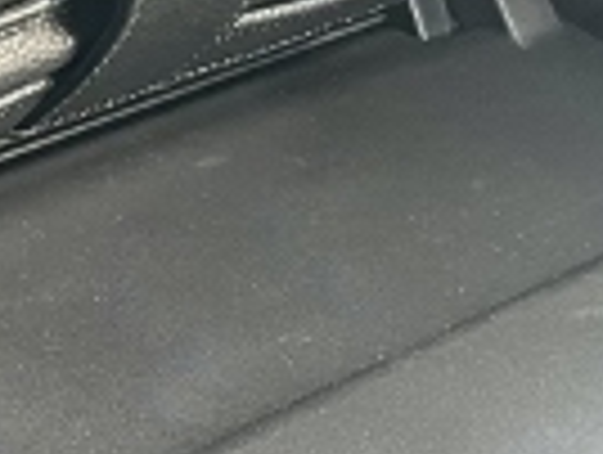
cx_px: 22
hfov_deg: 15.1
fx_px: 2234
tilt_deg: -35.2
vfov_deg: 11.4
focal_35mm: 128
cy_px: 551
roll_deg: -5.0
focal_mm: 4.2
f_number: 1.6
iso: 125
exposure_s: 1/60
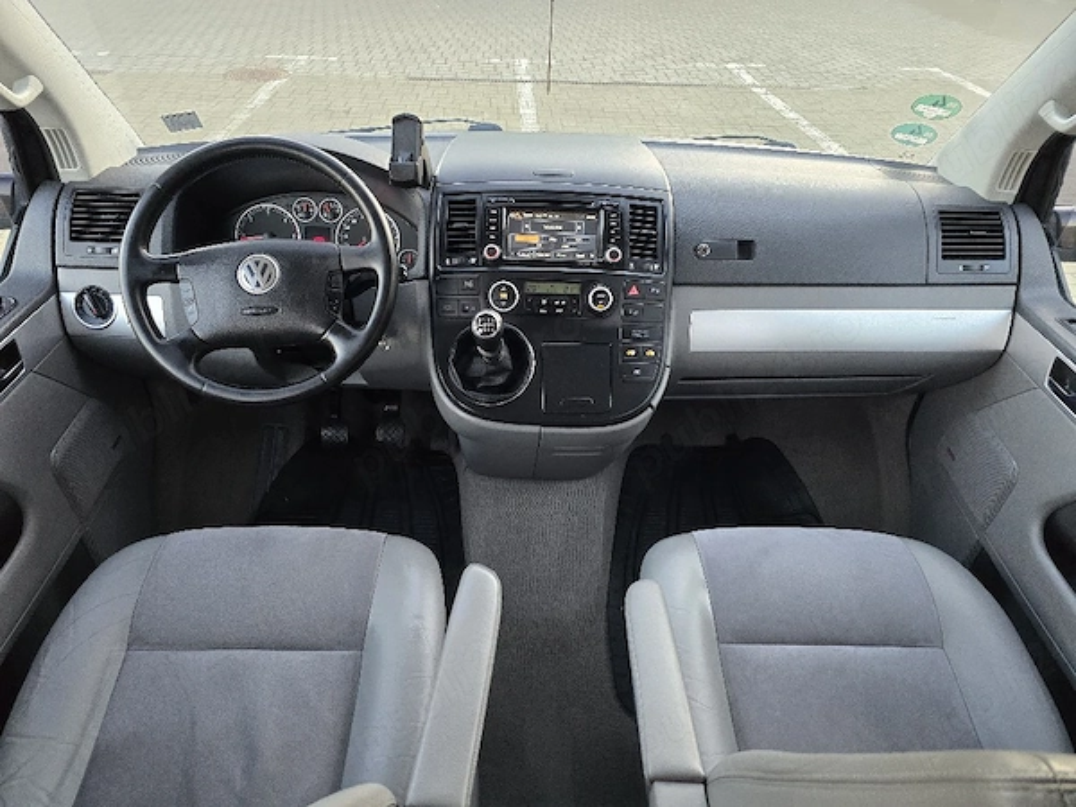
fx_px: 715
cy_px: 404
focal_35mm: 23
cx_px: 538
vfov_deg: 58.9
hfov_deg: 73.9
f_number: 1.7
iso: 640
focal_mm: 6.3
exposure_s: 1/101
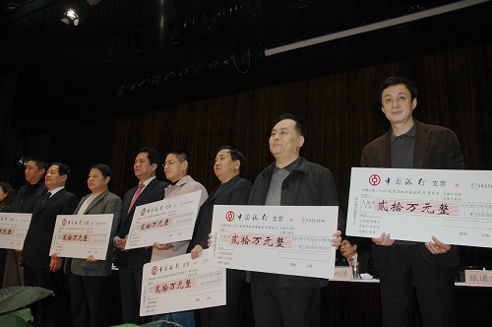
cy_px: 164
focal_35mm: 33
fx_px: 450
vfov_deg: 39.9
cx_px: 246
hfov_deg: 57.3
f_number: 3.8
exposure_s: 1/60
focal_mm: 22
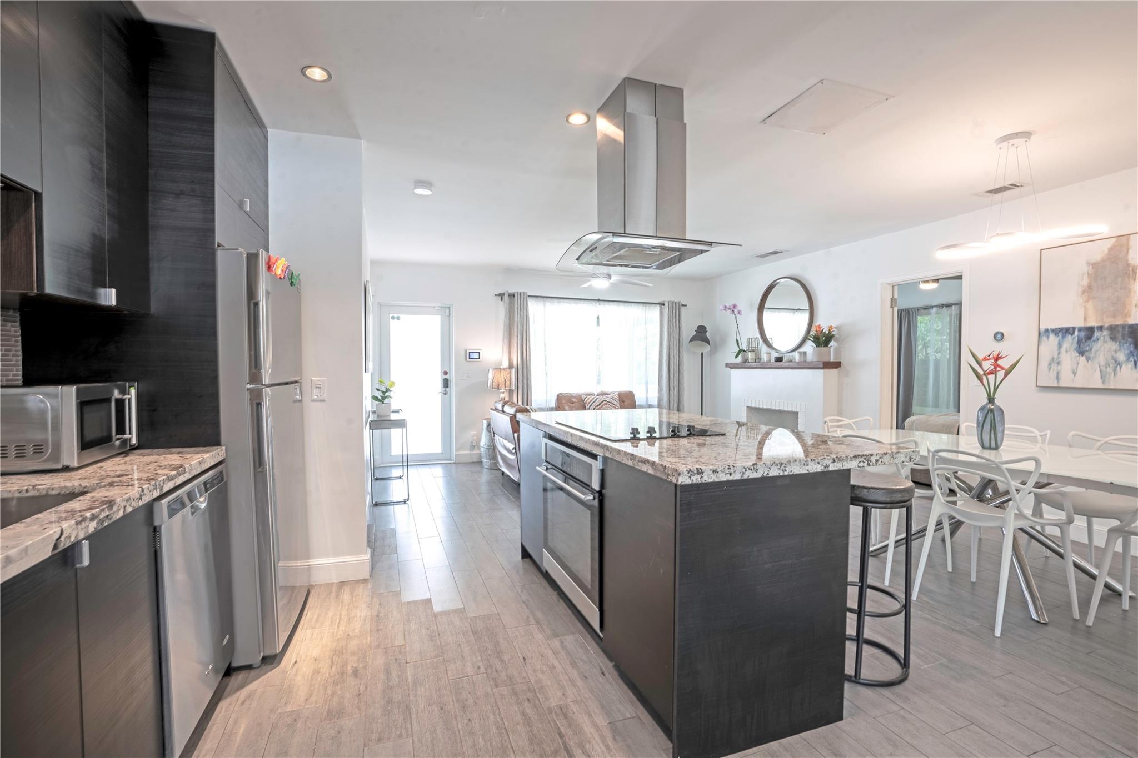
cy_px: 379
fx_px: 506
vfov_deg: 73.7
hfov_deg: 96.7
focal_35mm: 16
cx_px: 569
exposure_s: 1/10
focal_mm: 16
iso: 400
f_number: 13
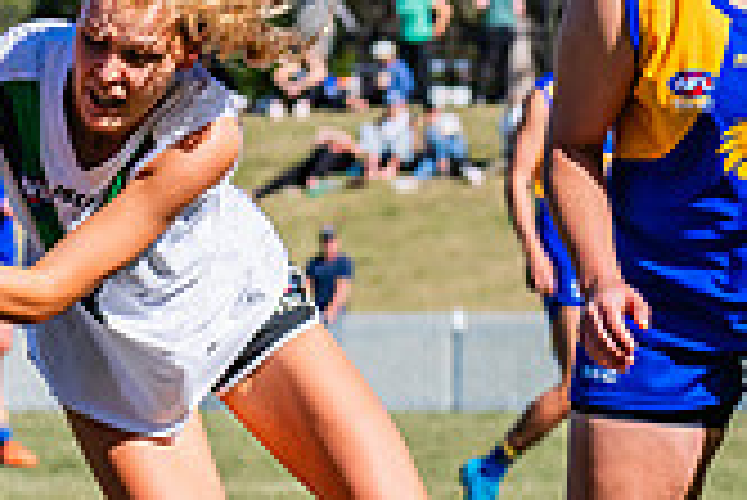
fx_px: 13914
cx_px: -131
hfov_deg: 3.1
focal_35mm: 670
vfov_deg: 2.1
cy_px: 328
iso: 640
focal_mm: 170
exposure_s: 1/1250
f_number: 11
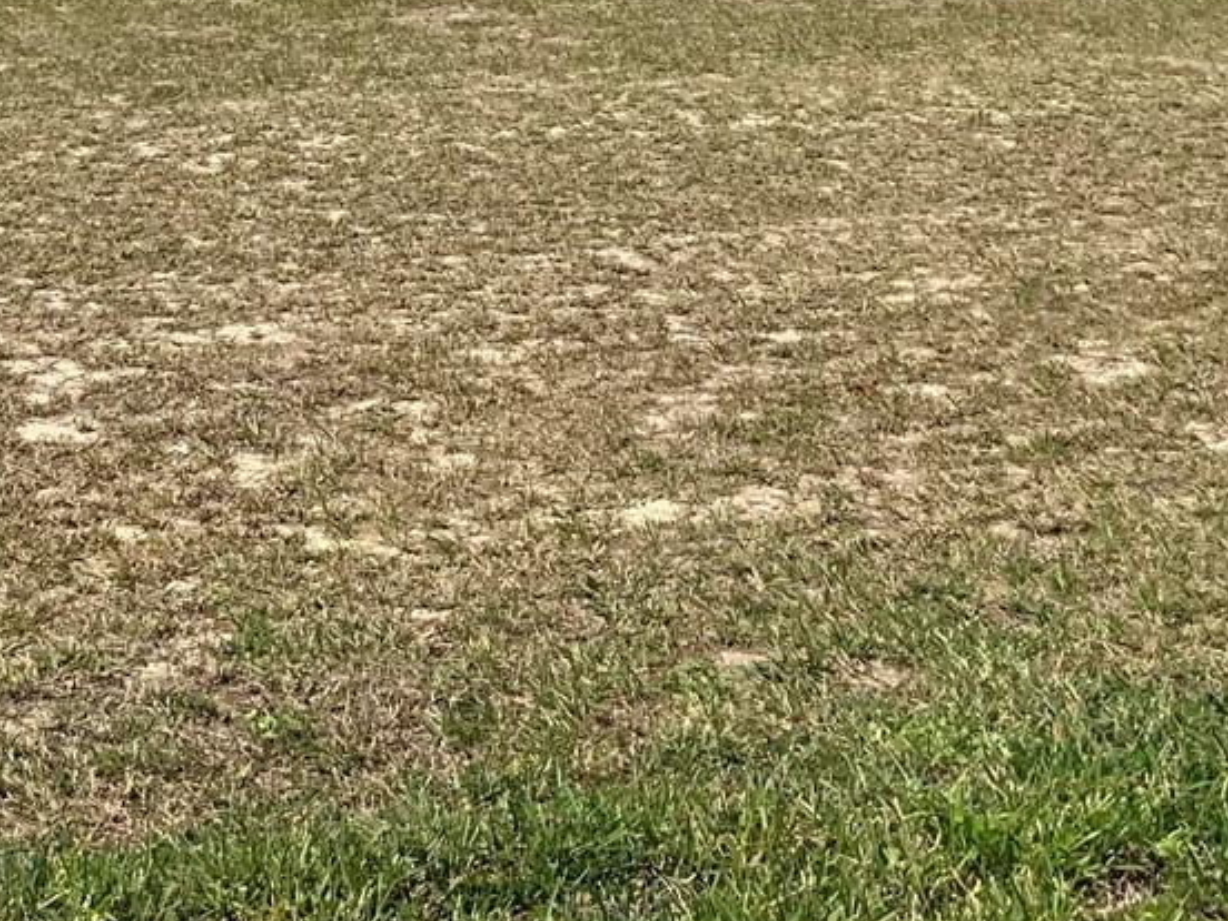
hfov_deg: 23.1
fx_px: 2980
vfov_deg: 16.6
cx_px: 340
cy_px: -263
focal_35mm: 84
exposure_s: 1/2959
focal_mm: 3
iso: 20
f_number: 1.8
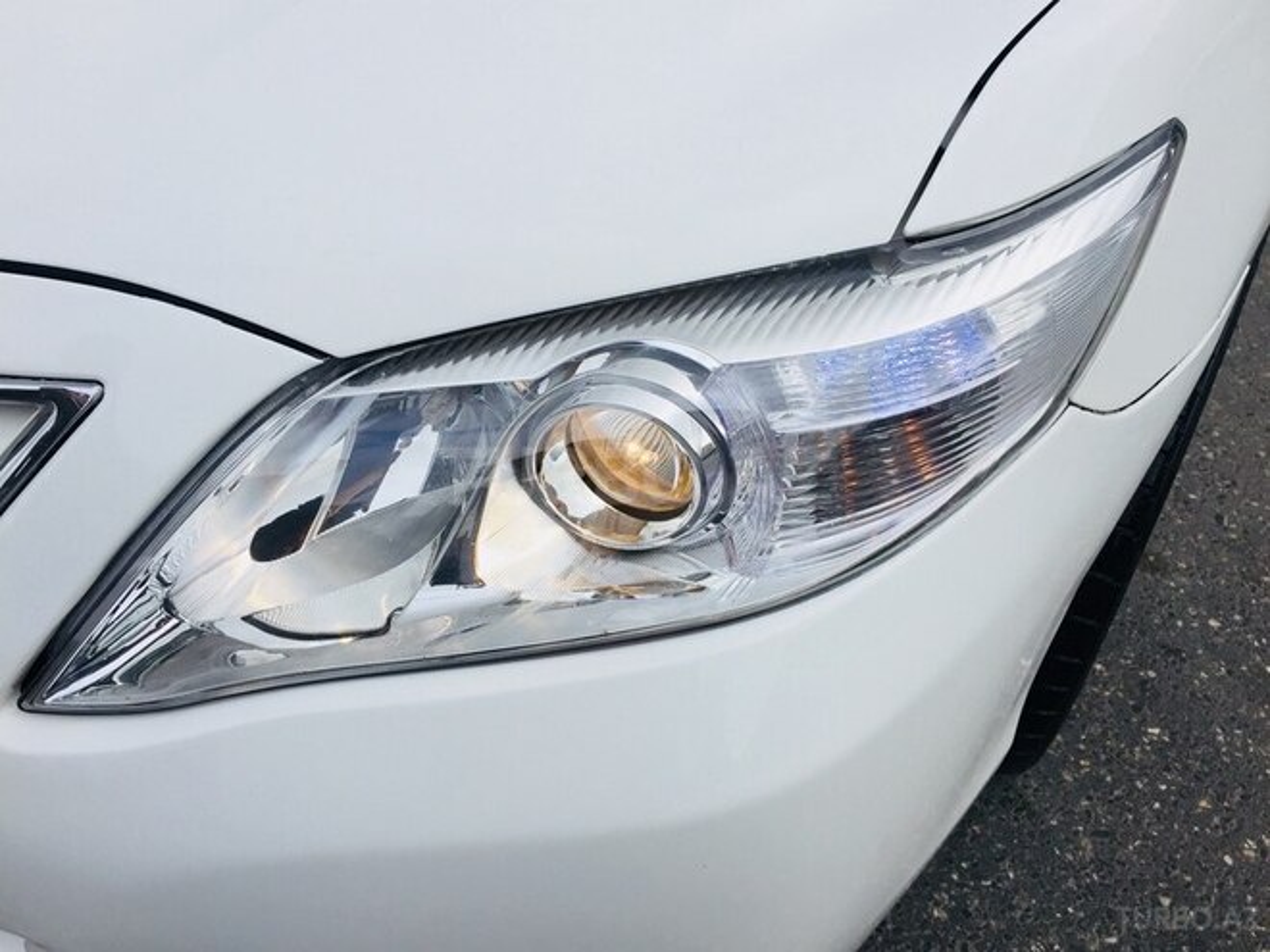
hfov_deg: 61.7
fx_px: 1064
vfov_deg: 48.2
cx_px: 635
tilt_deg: -38.7
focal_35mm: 29
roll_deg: -2.6
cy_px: 476
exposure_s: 1/1099
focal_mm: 4.15
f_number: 2.2
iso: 32
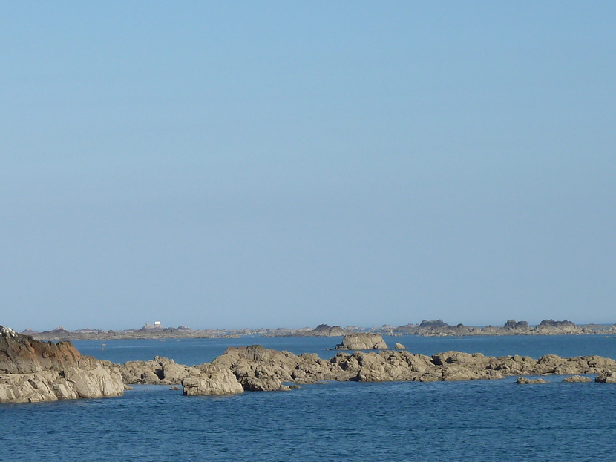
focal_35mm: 160
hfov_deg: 12.3
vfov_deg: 9.3
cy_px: 377
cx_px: 128
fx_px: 2848
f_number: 5
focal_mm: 13.7
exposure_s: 1/400
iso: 80
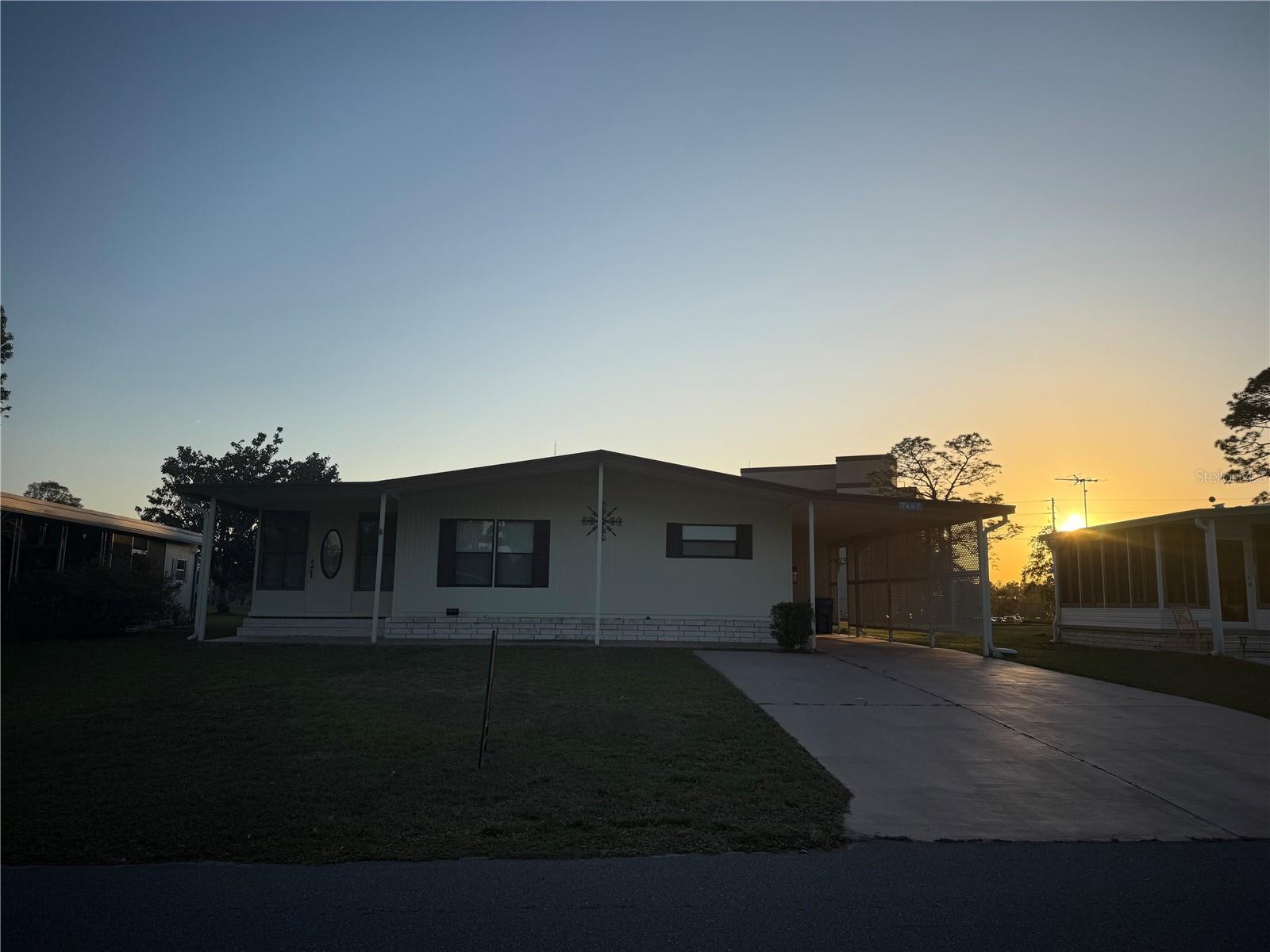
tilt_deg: +9.1
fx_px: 881
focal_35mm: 24
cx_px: 635
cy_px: 476
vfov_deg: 56.8
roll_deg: -1.0
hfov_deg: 71.6
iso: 80
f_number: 1.78
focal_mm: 6.76
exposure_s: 1/3759
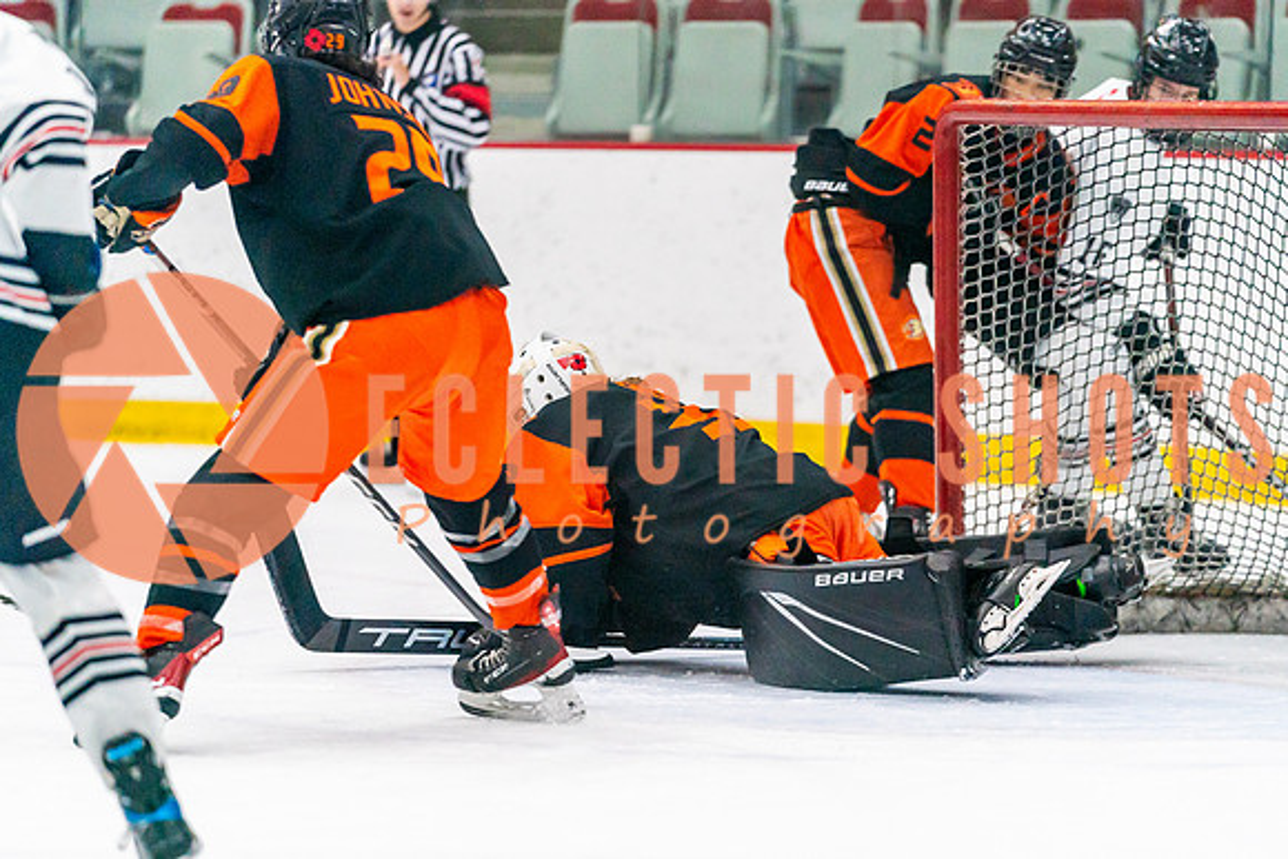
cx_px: 656
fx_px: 8130
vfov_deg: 6.1
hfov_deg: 9.1
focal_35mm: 227
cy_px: 478
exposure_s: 1/1250
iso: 3200
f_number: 2.8
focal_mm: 200
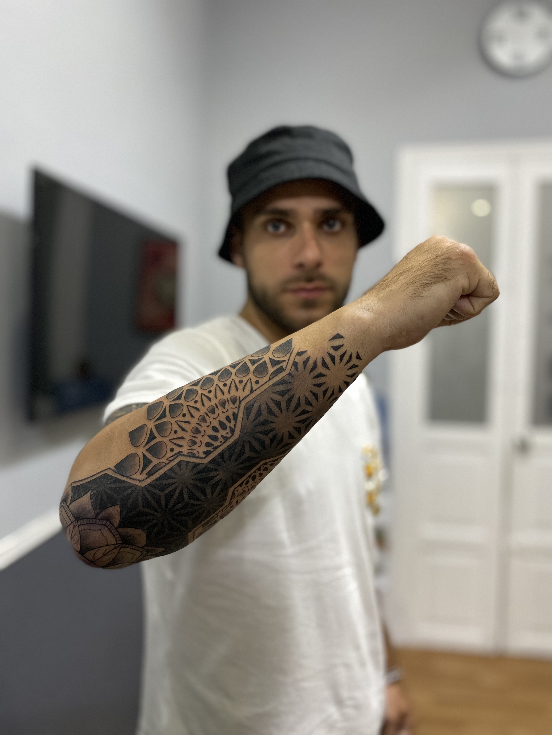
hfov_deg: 53.1
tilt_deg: -2.3
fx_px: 553
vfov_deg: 67.3
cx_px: 276
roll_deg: -1.1
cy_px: 368
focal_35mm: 26
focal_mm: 4.25
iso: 400
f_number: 1.8
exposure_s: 1/60
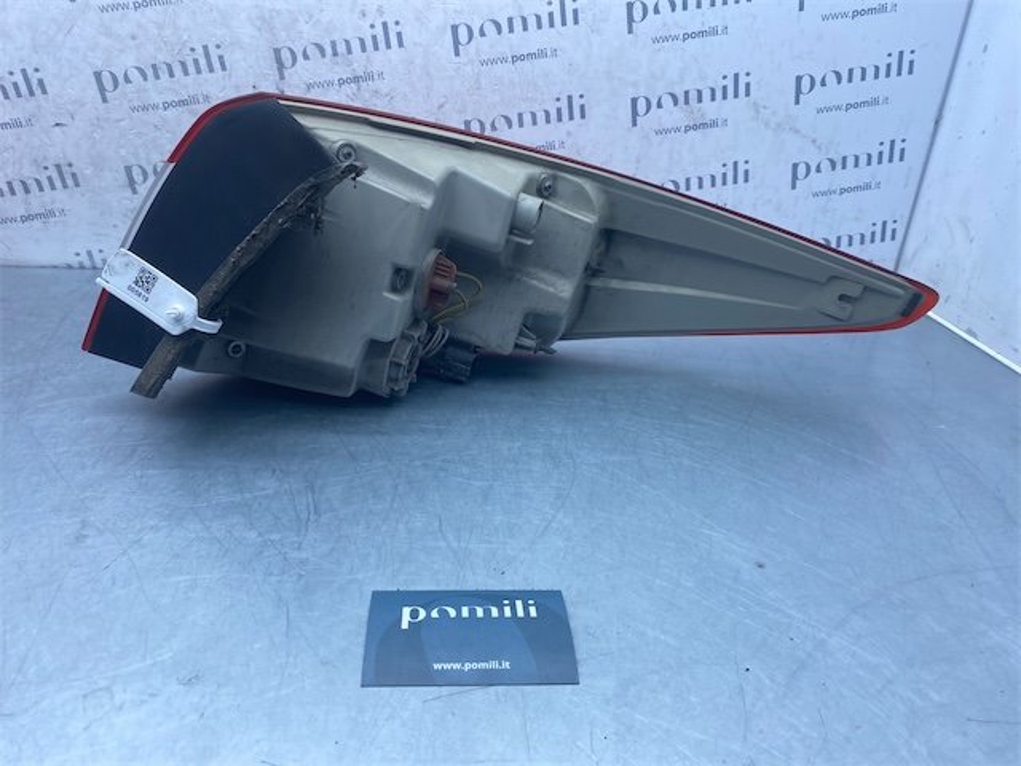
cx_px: 510
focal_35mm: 26
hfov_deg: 67.3
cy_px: 383
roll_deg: -3.9
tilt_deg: -26.4
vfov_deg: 53.1
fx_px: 767
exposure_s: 1/626
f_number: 1.8
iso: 32
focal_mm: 4.25
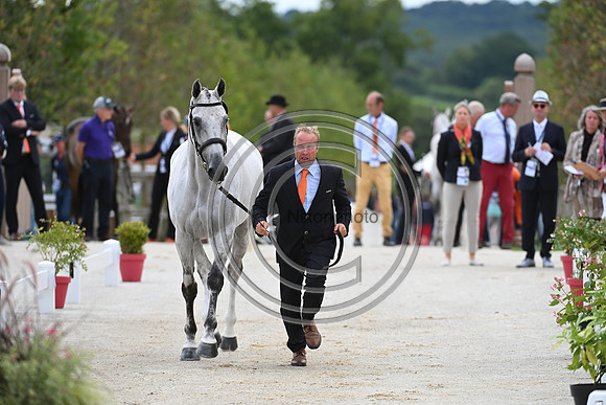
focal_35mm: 350
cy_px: 202
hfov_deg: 5.9
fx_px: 5893
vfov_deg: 3.9
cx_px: 303
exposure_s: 1/1600
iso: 720
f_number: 5.6
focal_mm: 350
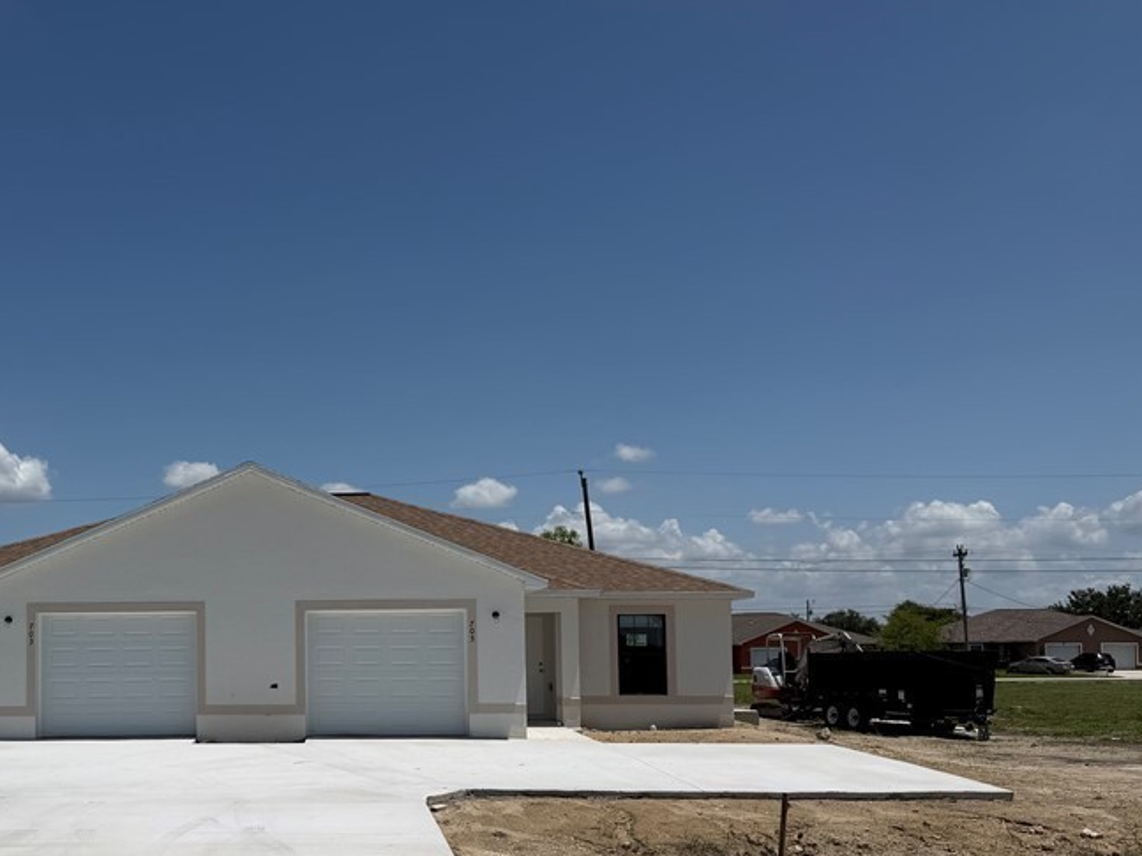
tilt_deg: +3.2
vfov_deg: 37.1
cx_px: 279
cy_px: 604
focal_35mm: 38
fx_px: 1253
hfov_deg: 47.1
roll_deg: +0.5
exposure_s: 1/14286
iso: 80
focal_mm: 6.76
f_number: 1.78
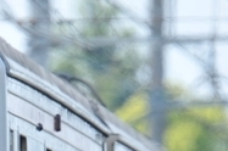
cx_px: -35
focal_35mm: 2785
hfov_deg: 0.7
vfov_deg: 0.5
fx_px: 17608
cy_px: 295
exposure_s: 1/400
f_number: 6.3
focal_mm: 650
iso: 200
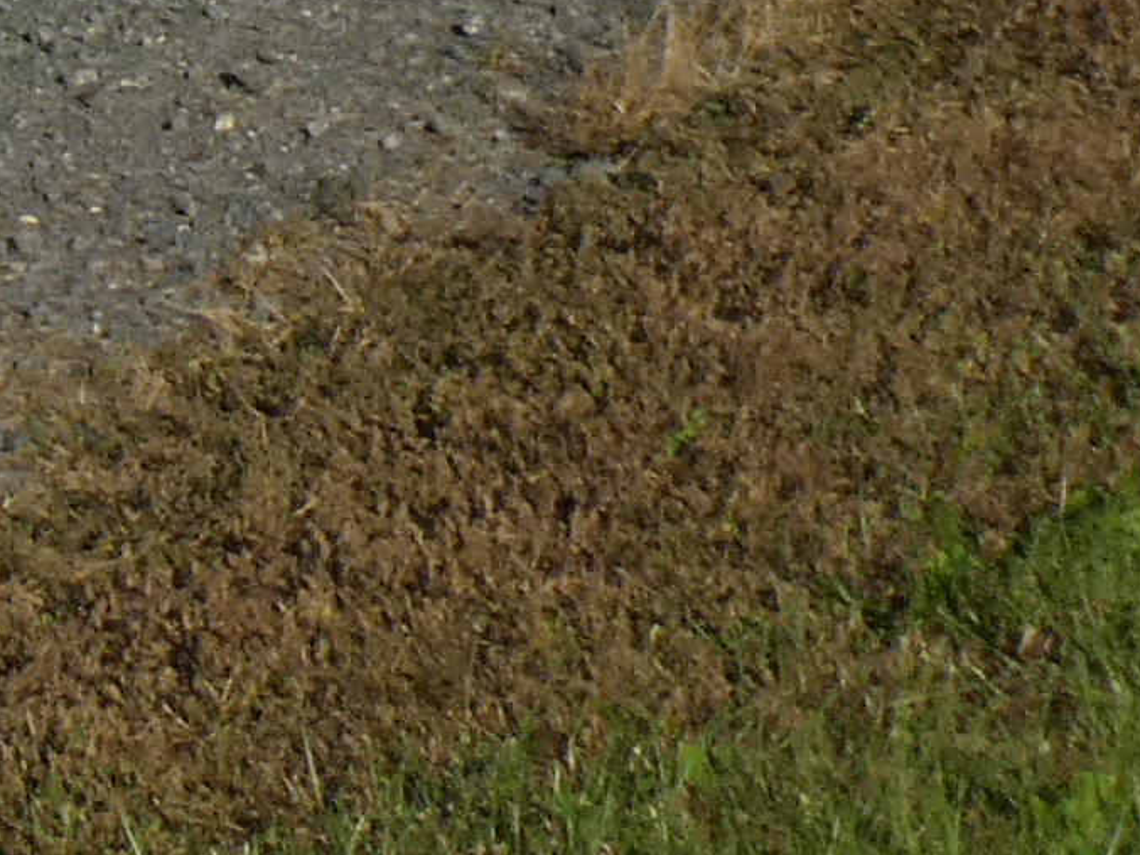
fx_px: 13601
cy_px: -663
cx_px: -2064
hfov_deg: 4.6
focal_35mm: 413
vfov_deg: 3.6
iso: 80
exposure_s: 1/800
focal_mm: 10.3
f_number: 5
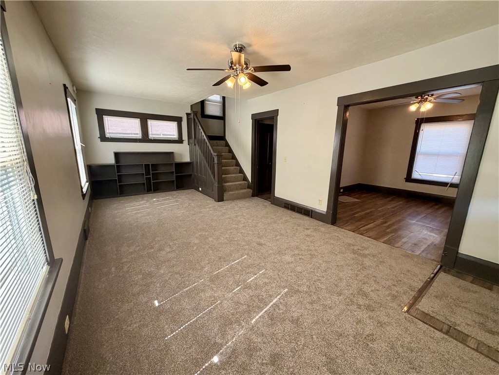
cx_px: 250
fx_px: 202
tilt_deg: -11.0
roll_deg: -0.7
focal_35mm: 14
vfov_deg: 85.7
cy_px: 188
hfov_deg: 102.1
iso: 200
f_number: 2.2
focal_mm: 2.22
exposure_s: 1/121
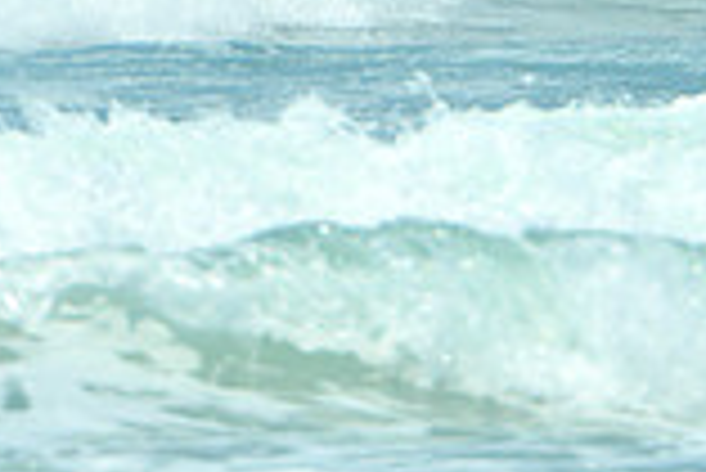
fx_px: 39827
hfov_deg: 1.0
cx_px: 693
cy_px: -214
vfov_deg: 0.7
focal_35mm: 2029
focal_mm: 550
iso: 200
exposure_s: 1/1000
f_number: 8
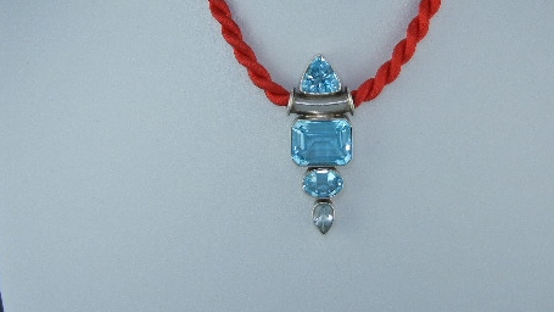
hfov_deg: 44.4
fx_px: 676
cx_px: 324
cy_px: 99
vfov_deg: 25.8
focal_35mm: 46
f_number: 3.5
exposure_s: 1/54.7
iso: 160
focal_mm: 5.4
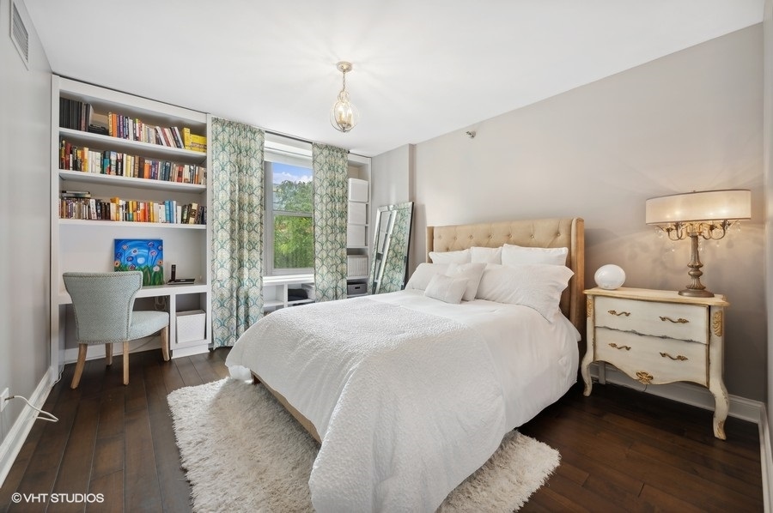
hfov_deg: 104.3
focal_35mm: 14
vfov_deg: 81.1
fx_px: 300
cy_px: 256
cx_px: 386
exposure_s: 1/3.33
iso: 100
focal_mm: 14
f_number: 10
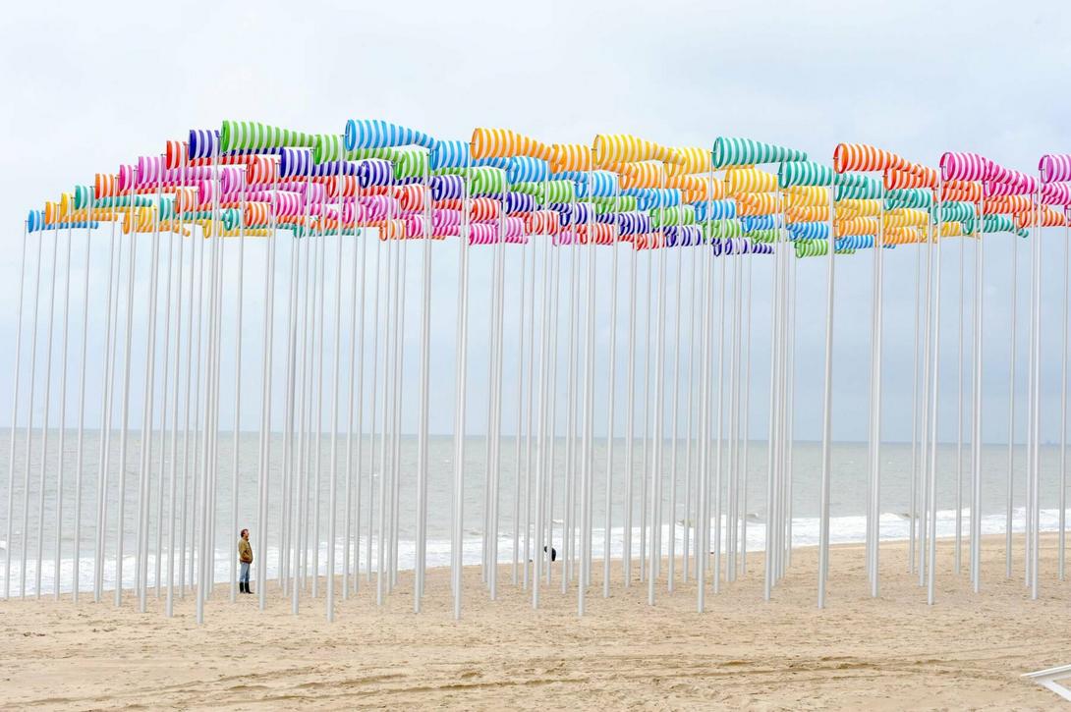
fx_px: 2556
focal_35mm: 86
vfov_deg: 15.9
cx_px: 536
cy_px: 356
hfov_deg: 23.7
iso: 400
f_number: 9
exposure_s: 1/320
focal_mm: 86
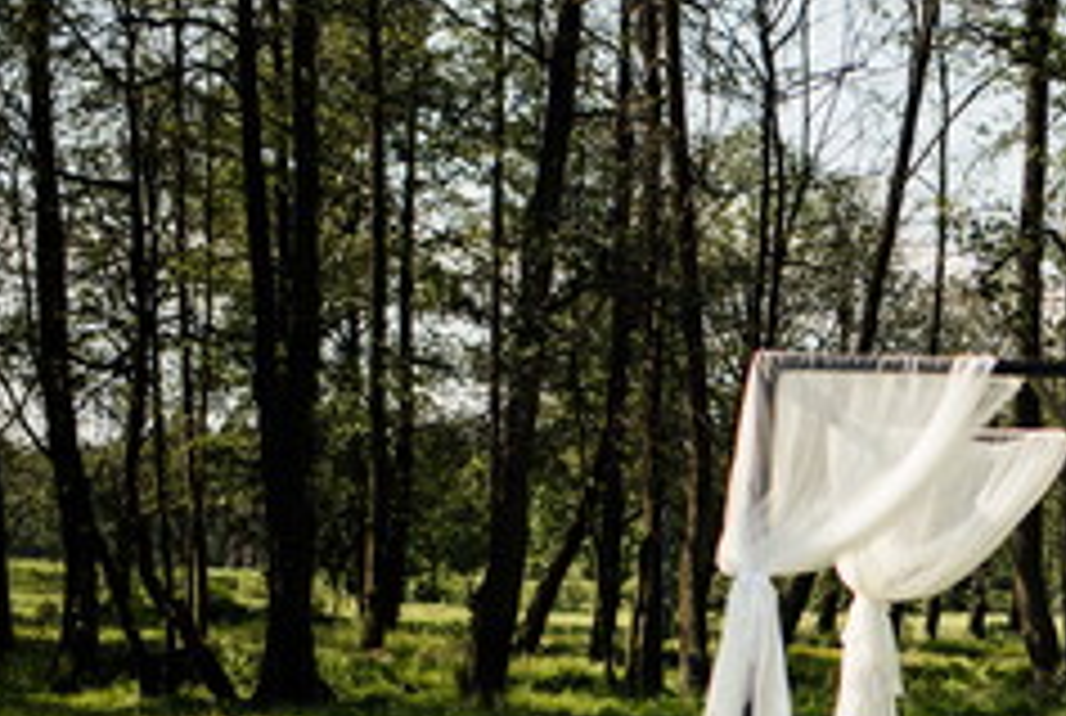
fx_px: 2581
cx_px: 1250
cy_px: 621
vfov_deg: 15.6
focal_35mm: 87
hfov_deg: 21.8
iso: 160
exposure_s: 1/4000
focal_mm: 35
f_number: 2.2
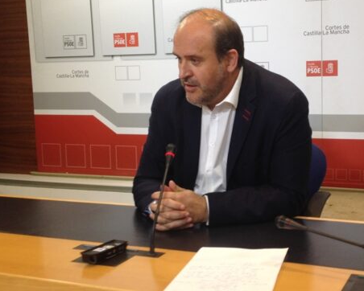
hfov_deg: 32.2
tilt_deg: -5.2
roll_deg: +1.5
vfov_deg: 26.2
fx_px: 625
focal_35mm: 58
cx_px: 242
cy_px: 137
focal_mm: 4.28
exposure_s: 1/30
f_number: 2.4
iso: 50
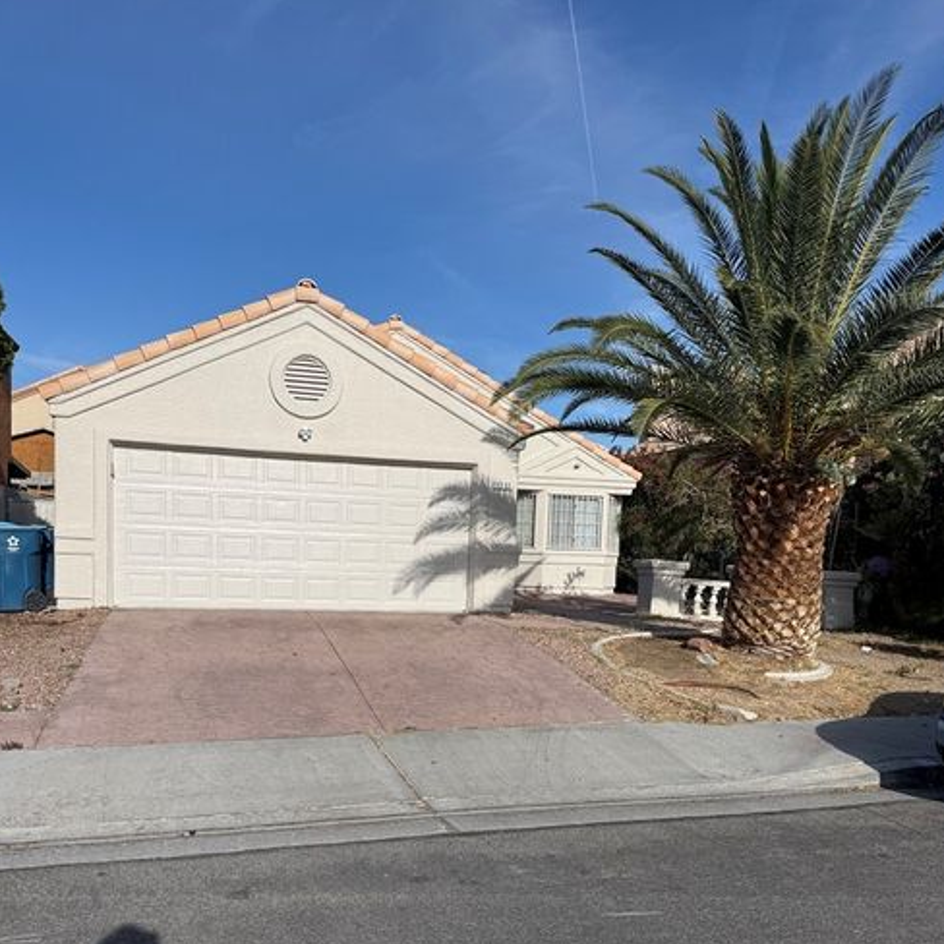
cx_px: 466
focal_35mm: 29
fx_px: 895
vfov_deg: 54.8
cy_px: 608
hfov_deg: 55.6
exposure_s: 1/7353
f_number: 1.78
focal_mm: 6.76
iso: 80
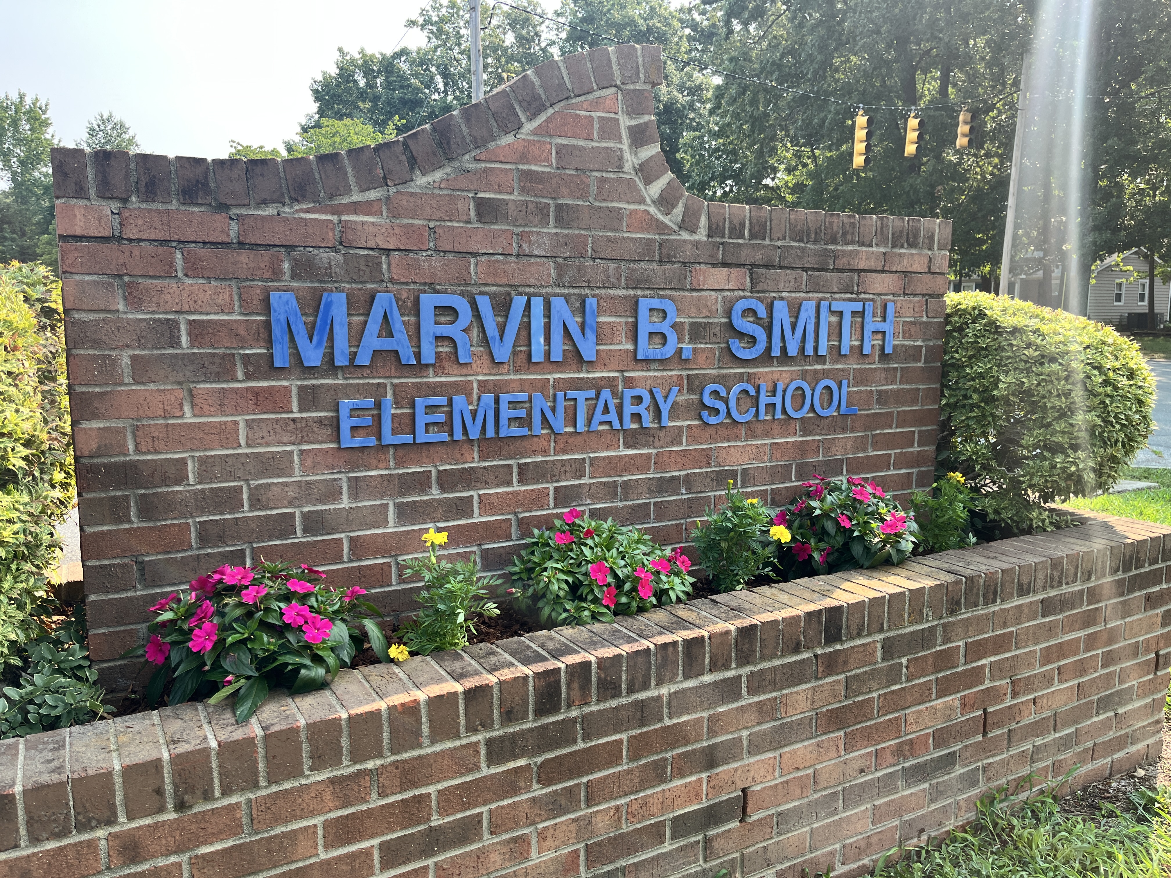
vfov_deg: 53.1
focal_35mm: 26
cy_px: 439
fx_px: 880
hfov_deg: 67.3
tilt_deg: -8.6
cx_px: 586
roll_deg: +0.3
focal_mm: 5.1
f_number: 1.6
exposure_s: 1/631
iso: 50
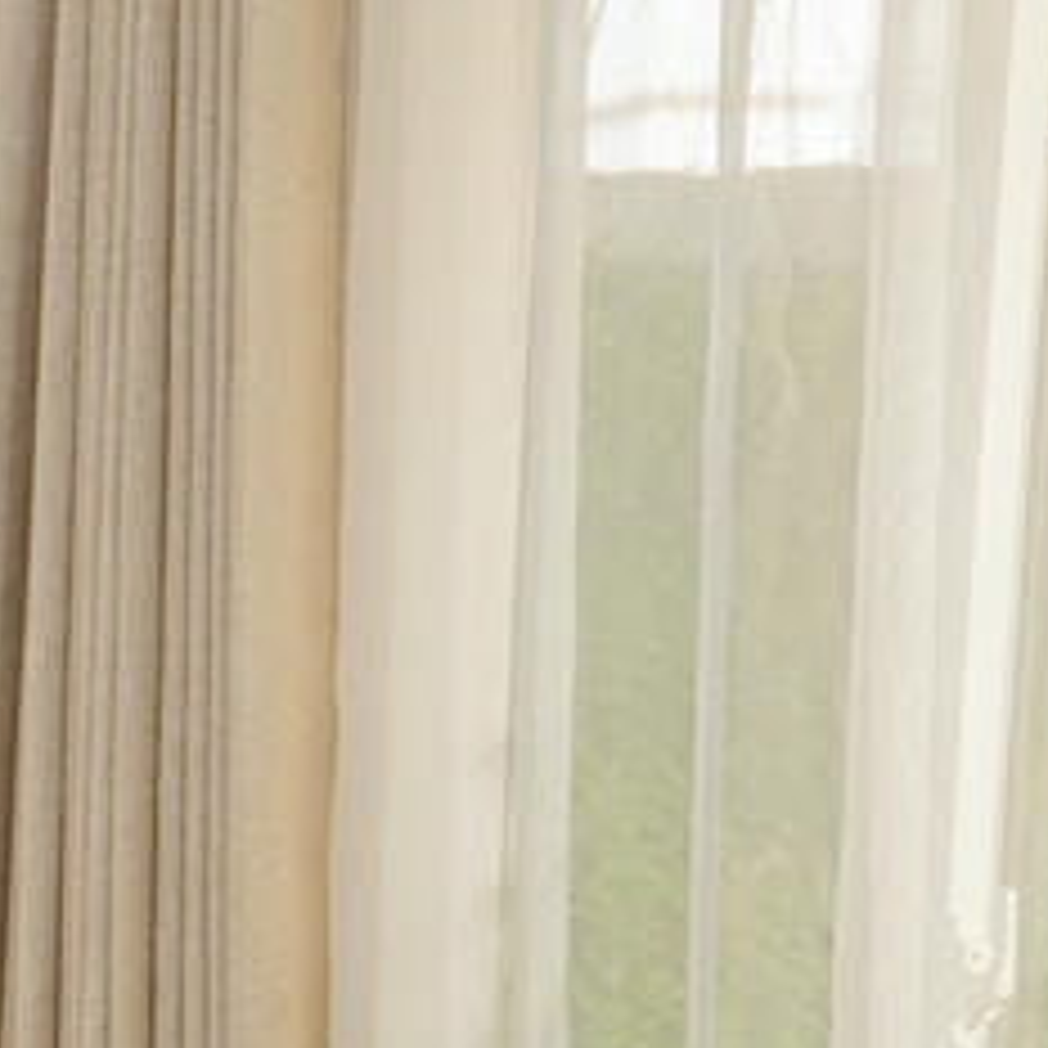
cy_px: 1390
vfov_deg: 12.1
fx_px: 4795
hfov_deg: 10.6
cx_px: -1511
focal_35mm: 140
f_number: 3.2
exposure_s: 1/320
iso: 400
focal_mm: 32
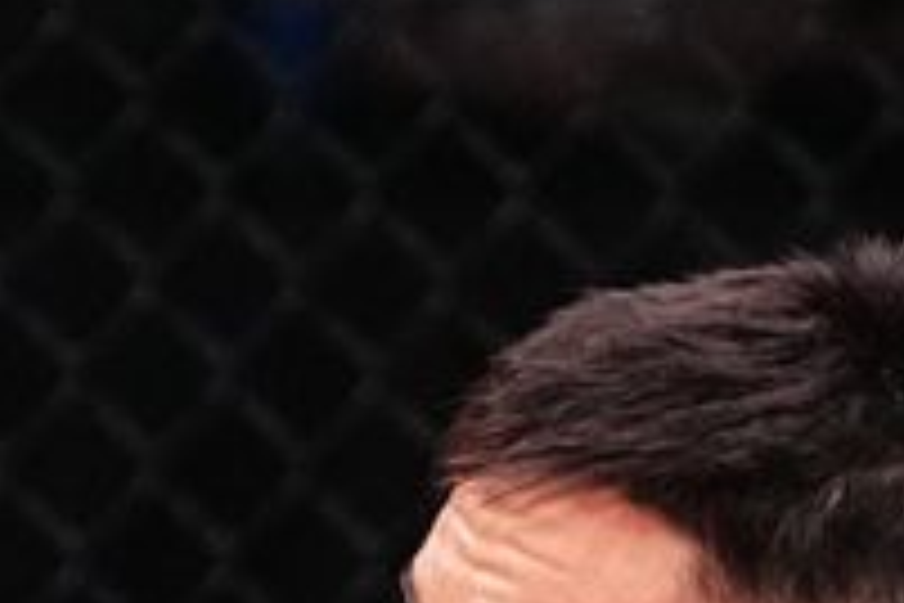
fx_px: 9441
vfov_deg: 3.6
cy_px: 1593
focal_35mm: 376
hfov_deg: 5.5
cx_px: 36
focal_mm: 70
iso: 3200
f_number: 2.8
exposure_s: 1/1250
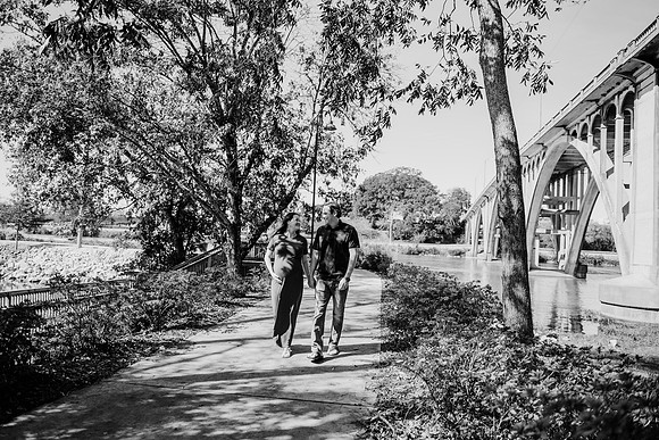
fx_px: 439
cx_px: 330
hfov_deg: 73.7
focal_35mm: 24
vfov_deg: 53.2
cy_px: 220
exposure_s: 1/1250
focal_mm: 24
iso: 100
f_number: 2.5
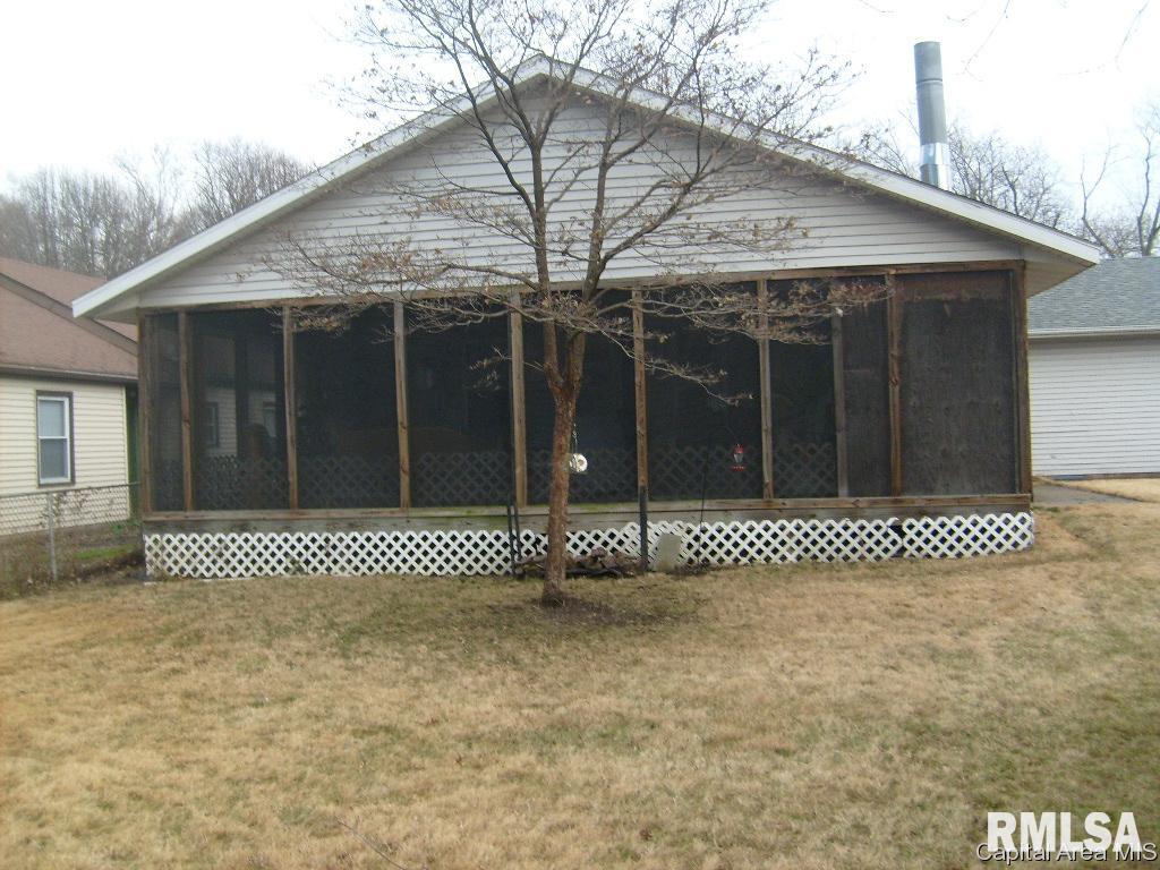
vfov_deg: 40.7
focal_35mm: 35
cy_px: 435
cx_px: 580
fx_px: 1173
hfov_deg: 52.6
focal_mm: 5.8
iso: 80
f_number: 7.1
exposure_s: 1/60
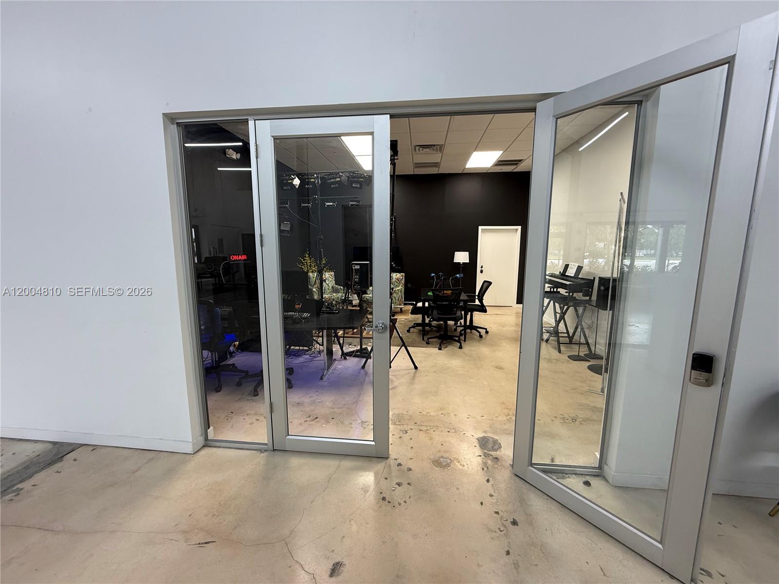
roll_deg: +0.2
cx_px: 390
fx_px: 315
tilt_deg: -7.3
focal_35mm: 14
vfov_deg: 85.7
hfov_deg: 102.1
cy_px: 292
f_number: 2.2
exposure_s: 1/60
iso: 200
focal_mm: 2.22
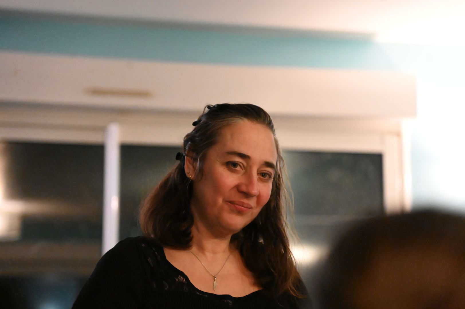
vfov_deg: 13.0
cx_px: 232
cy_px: 154
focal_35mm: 105
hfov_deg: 19.5
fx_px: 1355
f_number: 4
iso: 32000
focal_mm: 105
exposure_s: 1/125
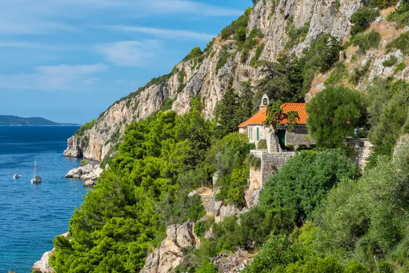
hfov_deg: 15.2
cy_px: 136
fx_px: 1534
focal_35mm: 135
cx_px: 204
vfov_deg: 10.2
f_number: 8
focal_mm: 90
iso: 200
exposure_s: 1/210
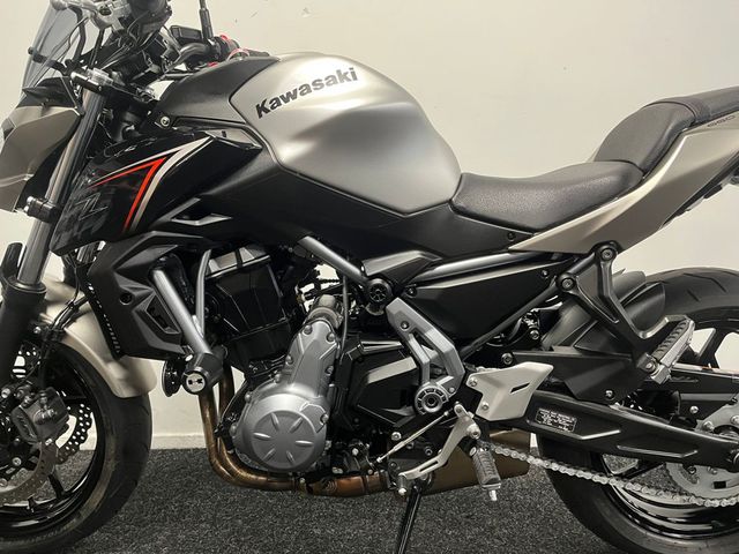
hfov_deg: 67.3
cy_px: 277
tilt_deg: -5.6
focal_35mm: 26
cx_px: 370
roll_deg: +0.6
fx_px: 555
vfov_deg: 53.1
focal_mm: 5.1
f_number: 1.6
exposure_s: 1/50
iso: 320
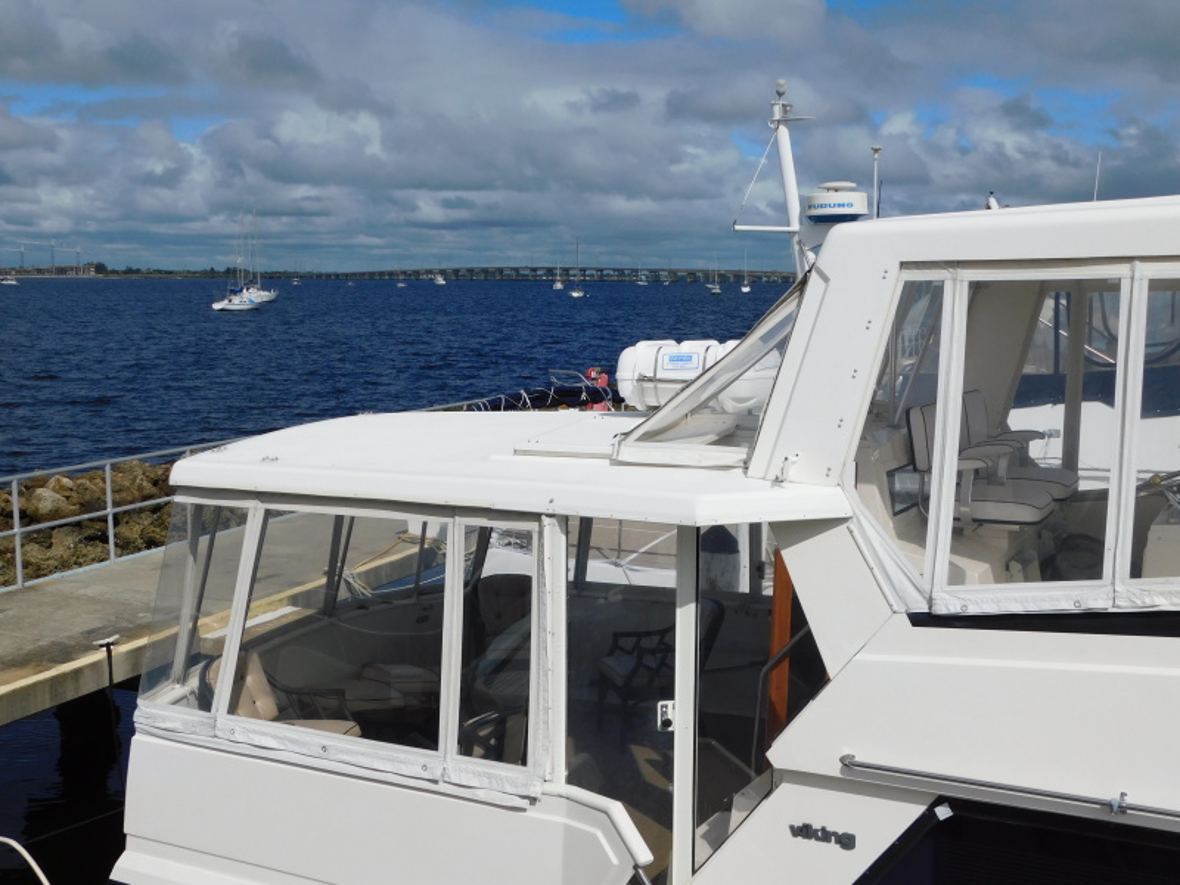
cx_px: 590
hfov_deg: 46.8
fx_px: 1364
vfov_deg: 36.0
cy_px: 442
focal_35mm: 40
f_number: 7.2
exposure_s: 1/1000
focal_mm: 7.1
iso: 125
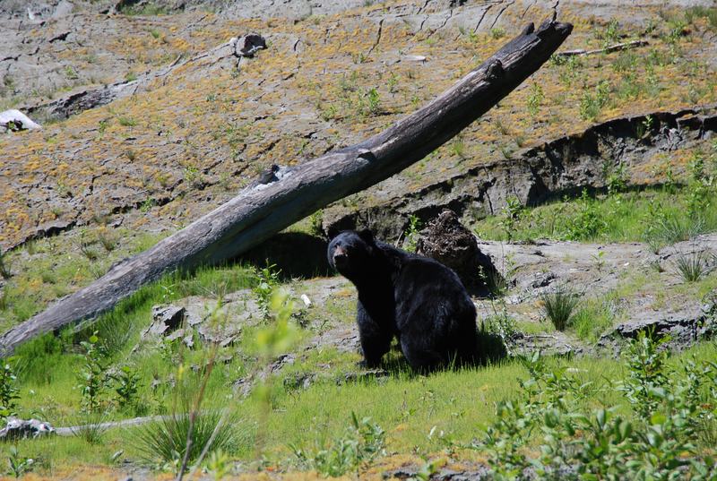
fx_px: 3592
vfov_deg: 7.7
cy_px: 240
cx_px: 358
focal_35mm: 180
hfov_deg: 11.4
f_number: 5.6
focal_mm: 120
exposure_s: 1/320
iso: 200
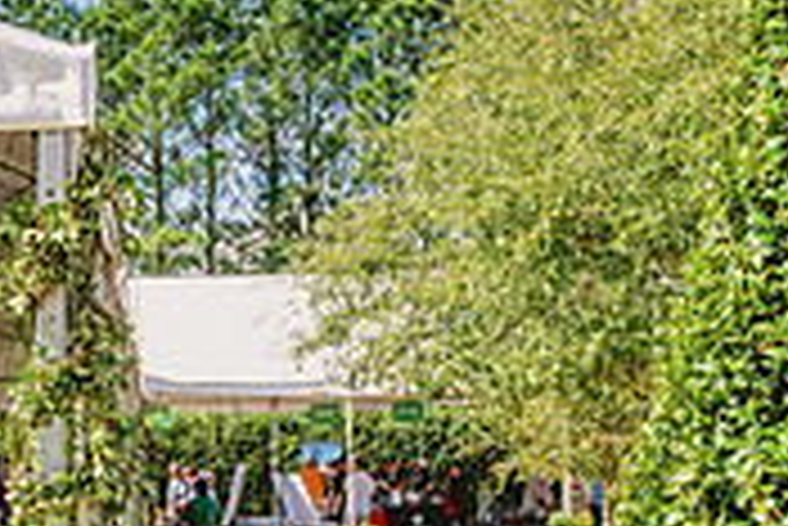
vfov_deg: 16.4
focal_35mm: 83
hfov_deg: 22.9
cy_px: 425
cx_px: -99
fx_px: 1818
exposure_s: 1/400
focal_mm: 25
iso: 250
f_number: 7.1
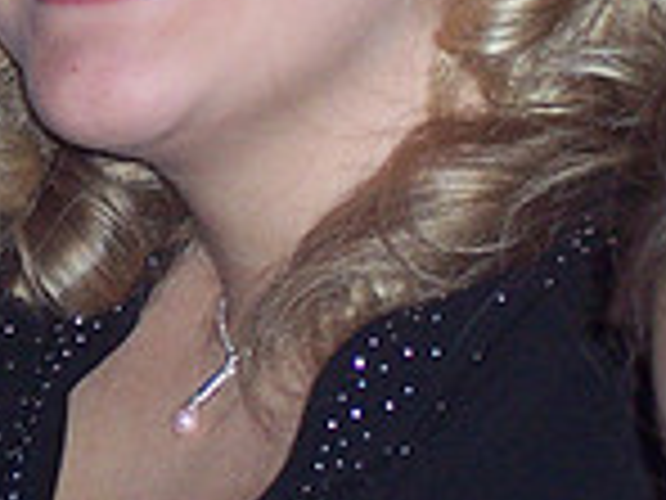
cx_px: -306
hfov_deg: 4.3
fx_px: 8812
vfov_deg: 3.2
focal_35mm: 458
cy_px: -426
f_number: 4.8
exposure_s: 1/125
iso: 140
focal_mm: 24
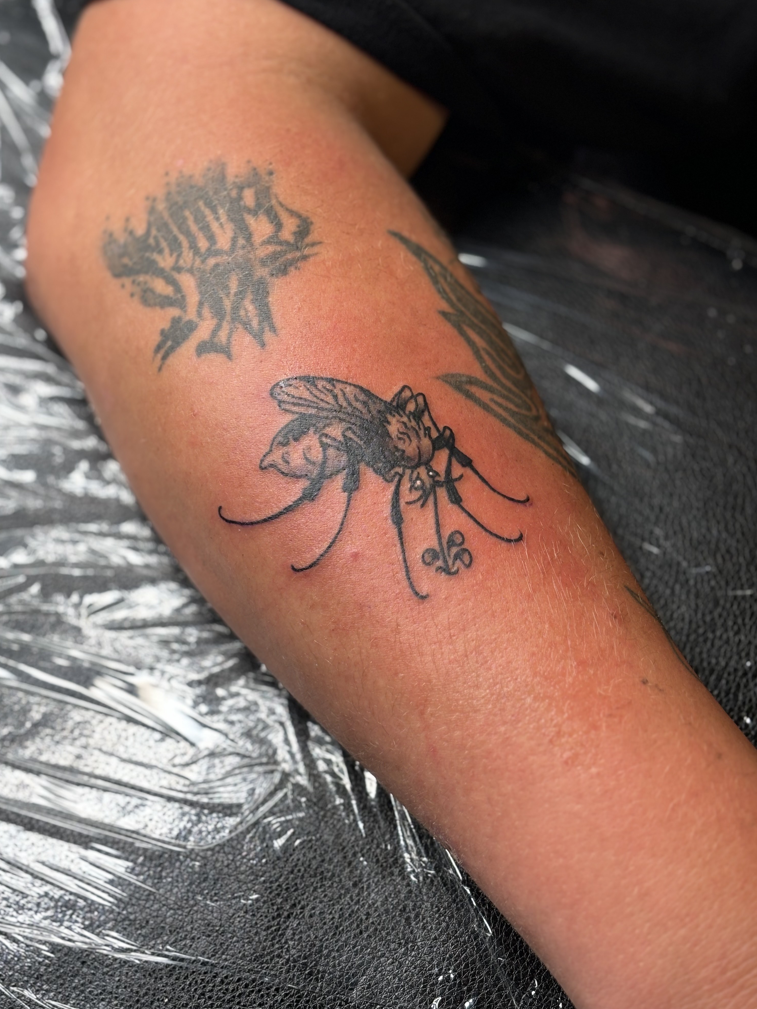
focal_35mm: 53
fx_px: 1545
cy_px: 509
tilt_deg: -61.5
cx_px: 380
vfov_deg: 36.2
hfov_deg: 27.5
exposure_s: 1/60
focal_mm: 5.96
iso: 50
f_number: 1.6
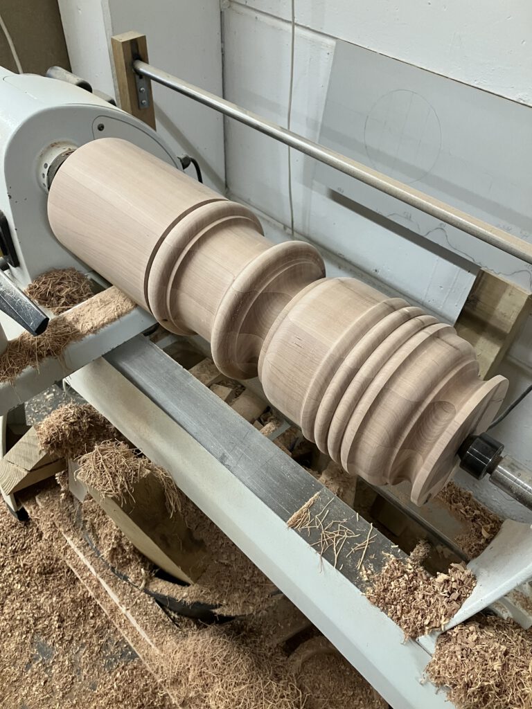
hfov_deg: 49.7
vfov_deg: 63.4
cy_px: 354
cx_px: 266
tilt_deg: -45.6
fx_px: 574
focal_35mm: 28
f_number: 1.8
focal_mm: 3.99
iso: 250
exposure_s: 1/50
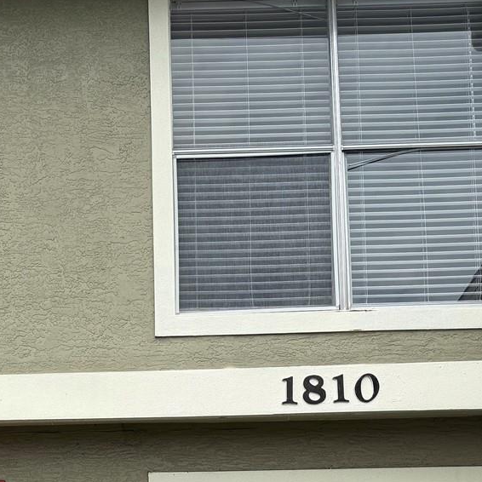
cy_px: 465
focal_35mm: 60
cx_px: 45
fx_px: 945
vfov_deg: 27.2
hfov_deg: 27.5
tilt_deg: +4.4
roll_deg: +1.1
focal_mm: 6.76
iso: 80
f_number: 1.78
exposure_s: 1/3279
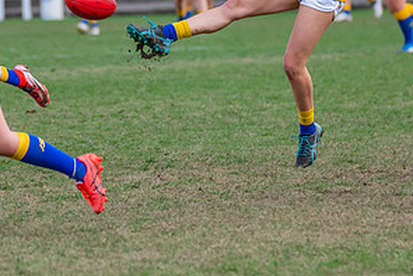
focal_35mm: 705
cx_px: 164
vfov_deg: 2.0
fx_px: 8092
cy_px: 41
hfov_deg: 2.9
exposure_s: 1/1600
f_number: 6.3
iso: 800
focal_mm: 280
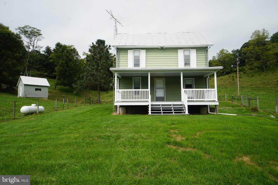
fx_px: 174
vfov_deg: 56.1
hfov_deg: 77.3
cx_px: 139
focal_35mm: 22
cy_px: 92
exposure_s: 1/125
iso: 100
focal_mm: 15
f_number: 11
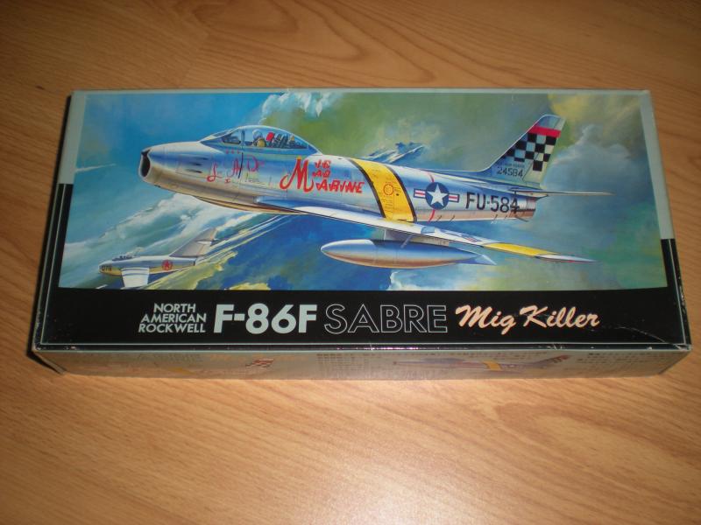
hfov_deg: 49.0
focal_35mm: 38
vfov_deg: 37.7
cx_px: 350
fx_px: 770
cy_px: 262
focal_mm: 6.3
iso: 64
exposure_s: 1/60
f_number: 3.1
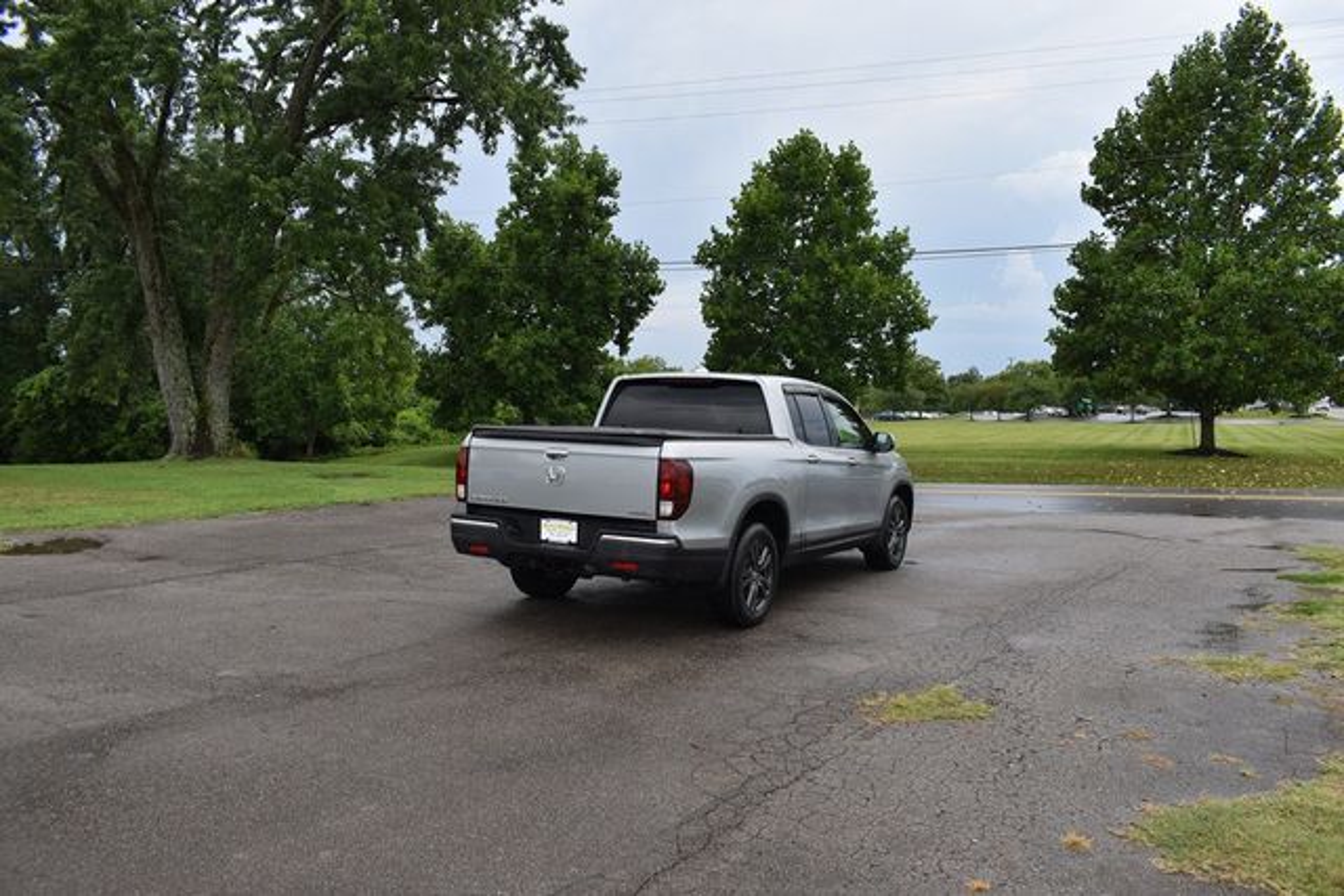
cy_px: 448
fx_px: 1008
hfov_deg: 67.4
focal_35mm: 27
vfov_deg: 48.0
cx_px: 672
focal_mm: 18
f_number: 5.6
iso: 200
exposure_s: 1/250
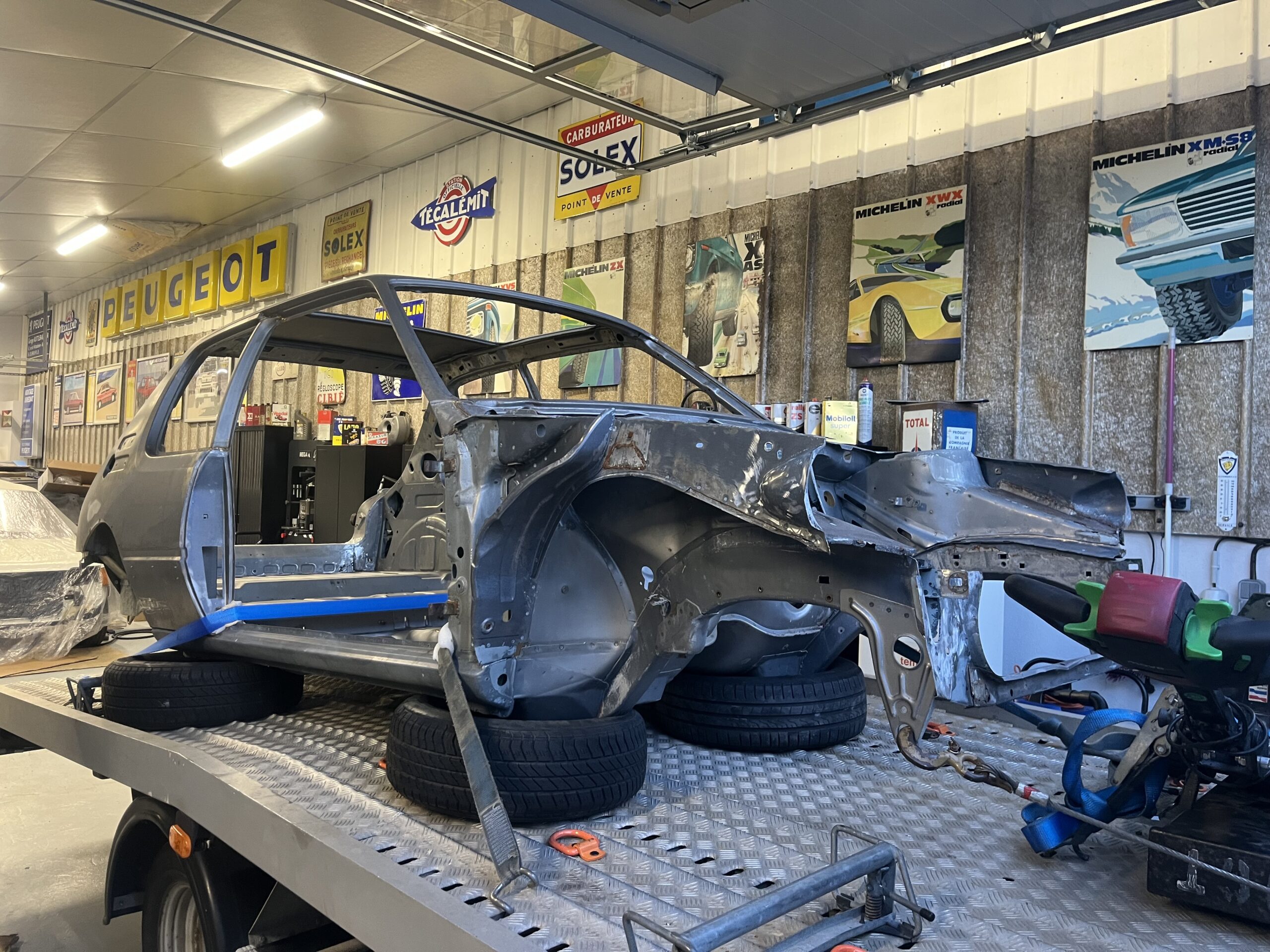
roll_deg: -2.1
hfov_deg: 67.3
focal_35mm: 26
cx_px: 635
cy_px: 476
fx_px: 954
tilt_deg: +0.9
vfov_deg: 53.1
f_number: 1.6
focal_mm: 5.1
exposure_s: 1/60
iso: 200
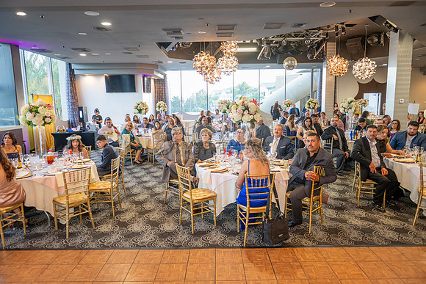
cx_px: 213
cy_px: 142
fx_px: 284
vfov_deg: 53.2
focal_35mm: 24
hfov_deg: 73.7
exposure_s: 1/125
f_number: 2.8
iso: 1000
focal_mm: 24
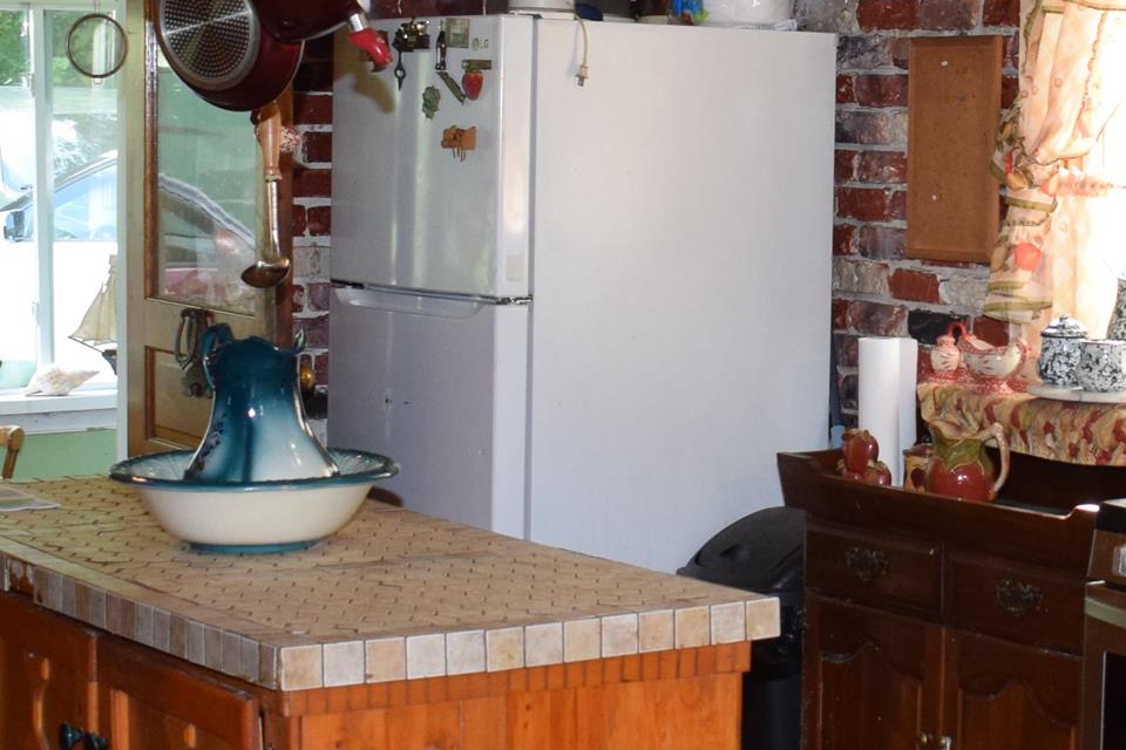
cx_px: 1070
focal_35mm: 96
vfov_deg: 14.2
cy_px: 325
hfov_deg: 20.7
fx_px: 3002
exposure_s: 1/100
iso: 800
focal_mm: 20
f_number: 5
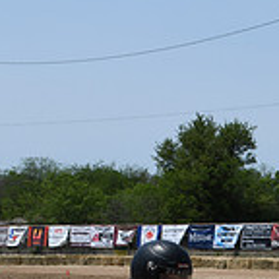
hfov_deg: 13.5
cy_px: 299
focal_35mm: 123
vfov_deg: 13.9
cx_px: 386
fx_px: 1122
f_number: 6.3
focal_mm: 24
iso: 100
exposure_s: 1/1000
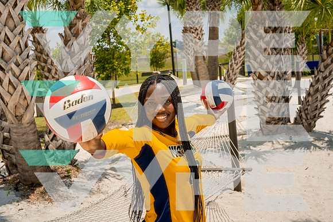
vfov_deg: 23.8
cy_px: 111
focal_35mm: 57
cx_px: 166
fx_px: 527
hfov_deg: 35.0
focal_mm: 57
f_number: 10
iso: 250
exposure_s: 1/500
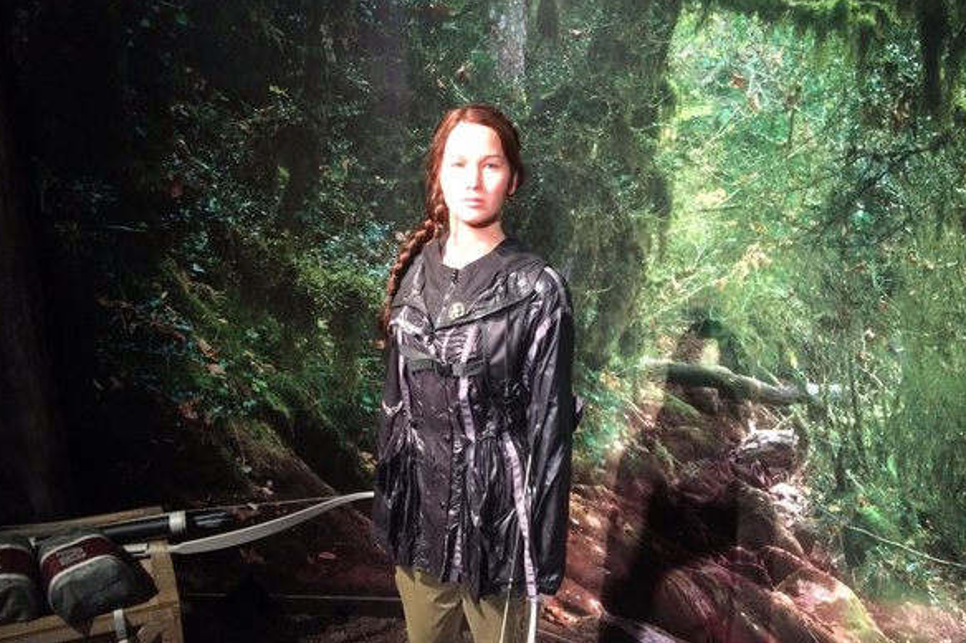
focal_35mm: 31
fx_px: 832
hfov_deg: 60.3
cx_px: 485
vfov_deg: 42.3
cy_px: 354
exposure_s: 1/24
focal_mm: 4.15
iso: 250
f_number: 2.2
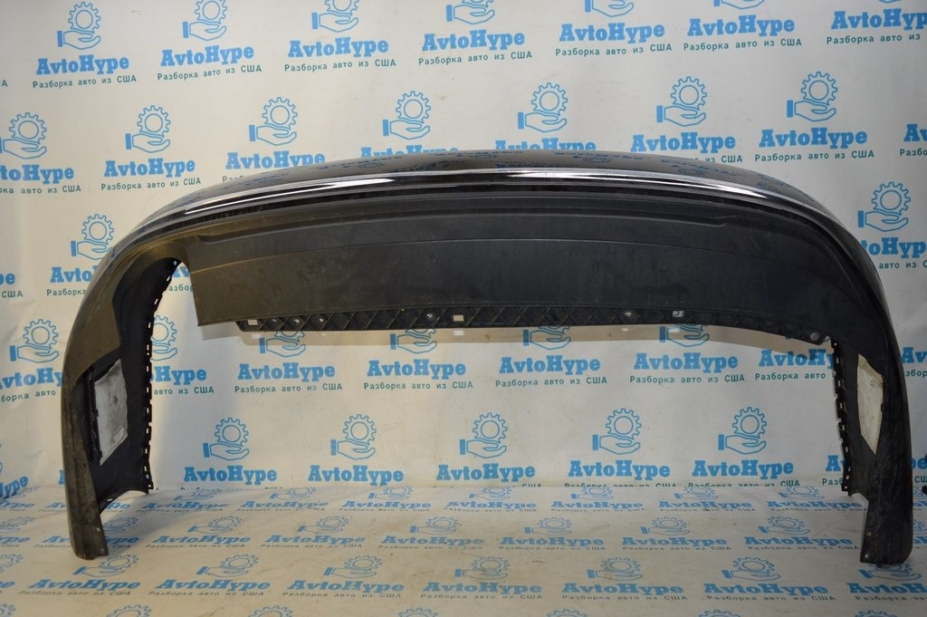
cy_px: 308
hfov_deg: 67.4
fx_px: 695
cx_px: 464
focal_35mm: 27
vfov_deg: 47.9
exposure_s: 1/125
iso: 220
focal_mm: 18
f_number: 4
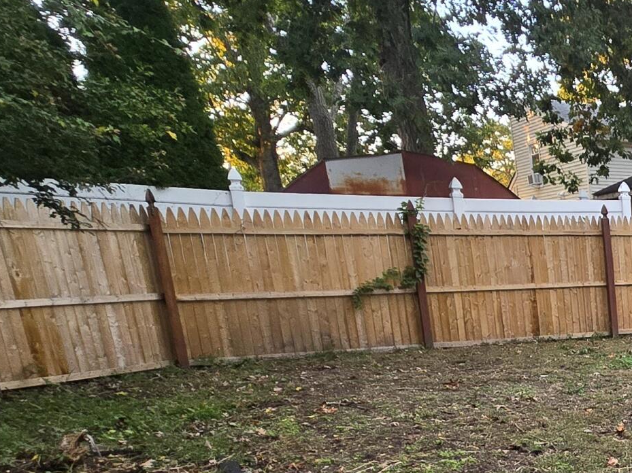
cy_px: 477
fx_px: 767
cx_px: 848
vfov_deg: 31.6
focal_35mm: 42
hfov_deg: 32.1
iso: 125
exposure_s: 1/60
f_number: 2.2
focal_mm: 2.2
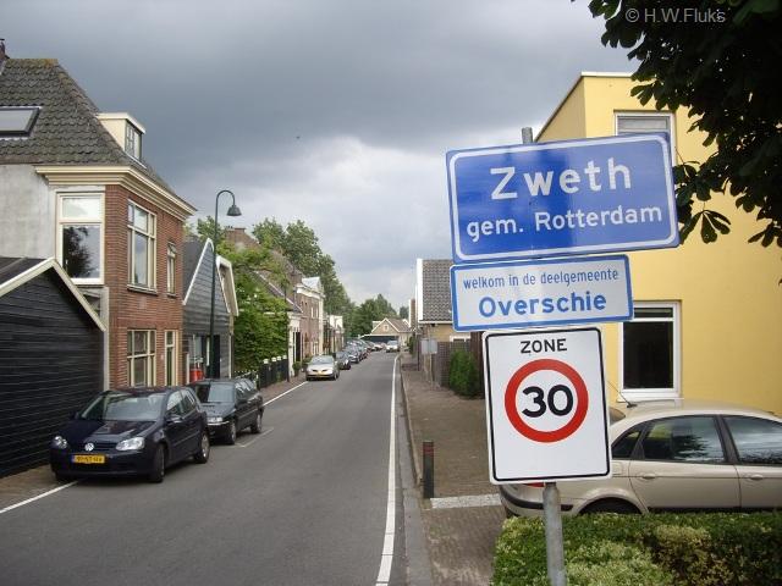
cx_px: 391
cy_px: 293
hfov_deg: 49.0
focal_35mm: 38
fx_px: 858
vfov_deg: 37.7
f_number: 2.8
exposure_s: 1/125
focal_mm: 7.9
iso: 100
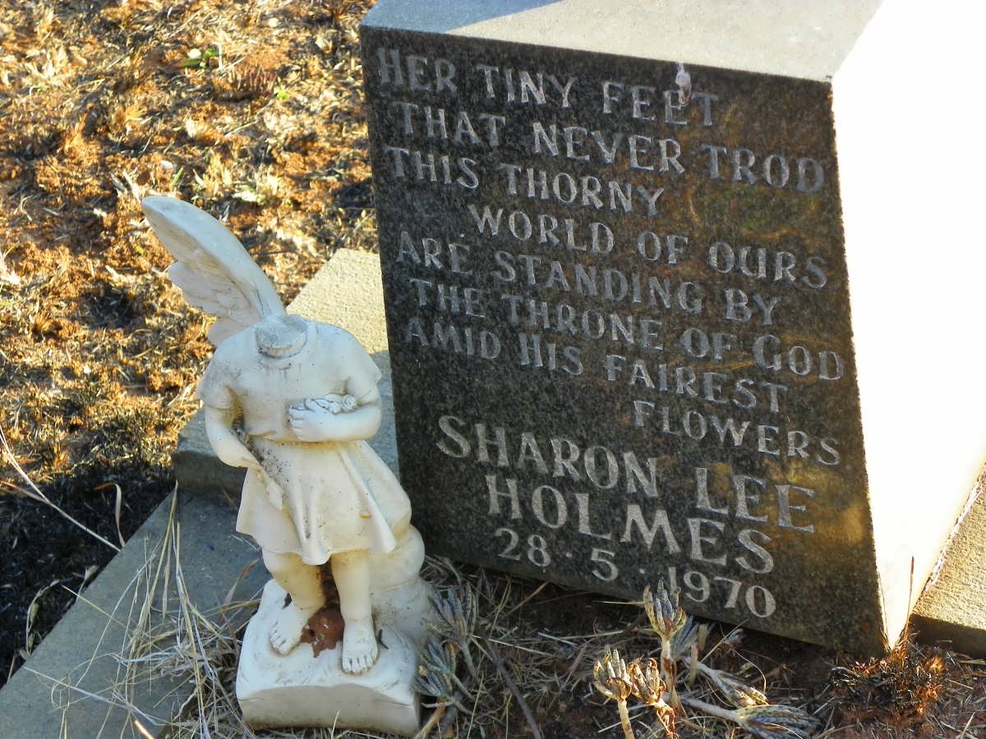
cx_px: 493
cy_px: 370
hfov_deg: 23.0
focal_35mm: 85
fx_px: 2421
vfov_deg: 17.4
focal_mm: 15.1
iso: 64
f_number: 4
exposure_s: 1/60
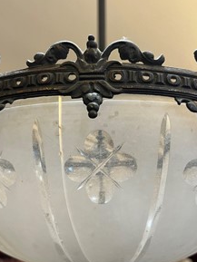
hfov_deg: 39.7
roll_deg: +0.0
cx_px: 101
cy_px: 143
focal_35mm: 36
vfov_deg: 51.3
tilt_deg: +12.4
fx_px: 273
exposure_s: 1/50
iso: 125
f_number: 1.6
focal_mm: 5.1
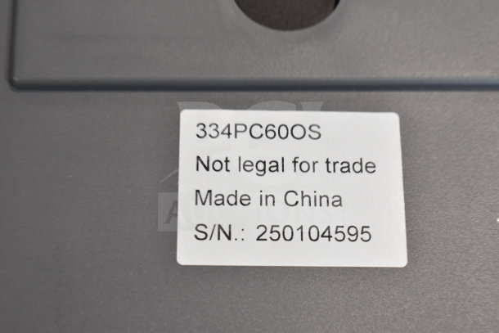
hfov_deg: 28.1
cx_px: 250
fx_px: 998
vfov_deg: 18.9
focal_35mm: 72
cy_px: 166
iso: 900
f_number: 5.3
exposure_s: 1/80
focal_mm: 48
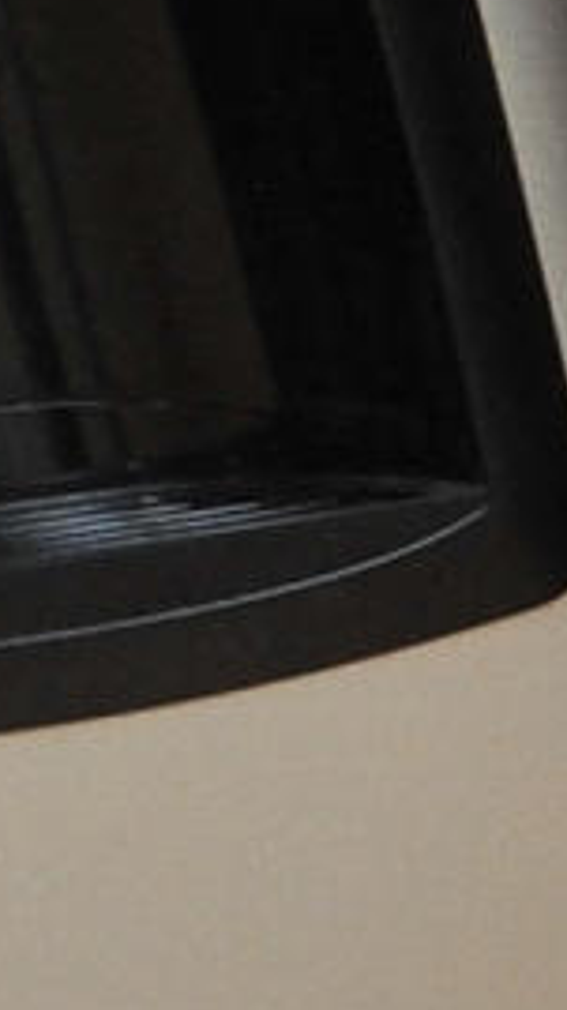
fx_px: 5622
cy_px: 834
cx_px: 5189
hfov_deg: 3.3
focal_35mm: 210
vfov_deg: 10.2
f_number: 6.3
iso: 1000
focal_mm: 18
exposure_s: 1/30
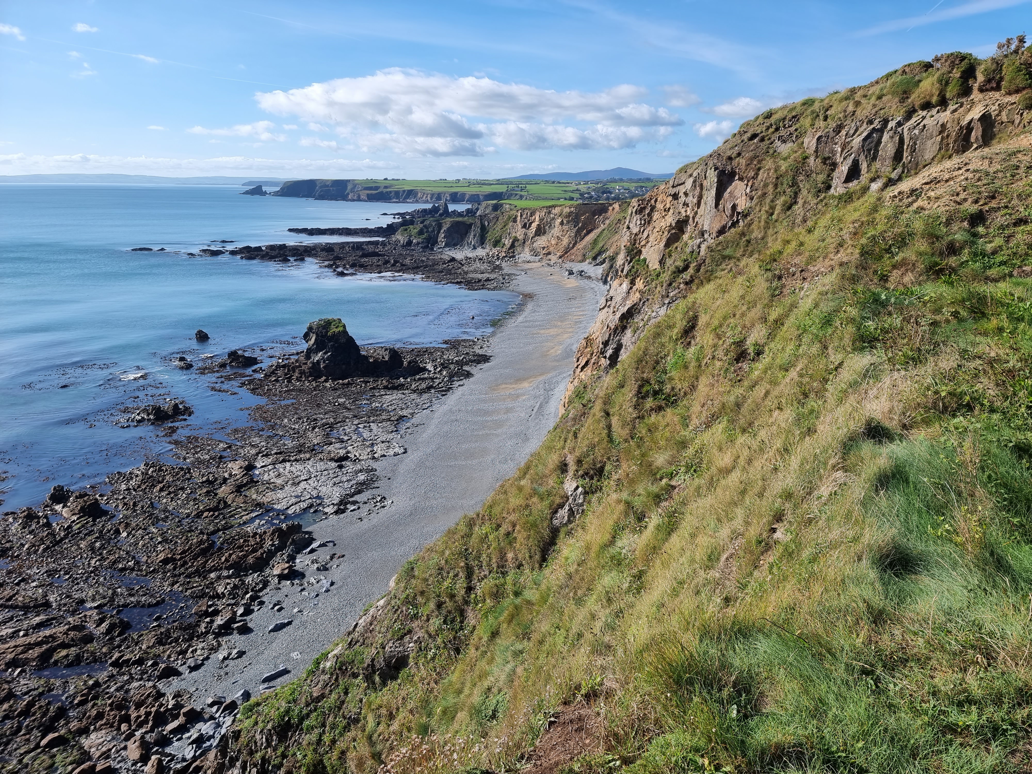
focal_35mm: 24
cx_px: 516
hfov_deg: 71.6
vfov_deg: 56.8
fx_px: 716
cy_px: 387
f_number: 1.8
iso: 50
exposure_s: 1/864
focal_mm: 6.7
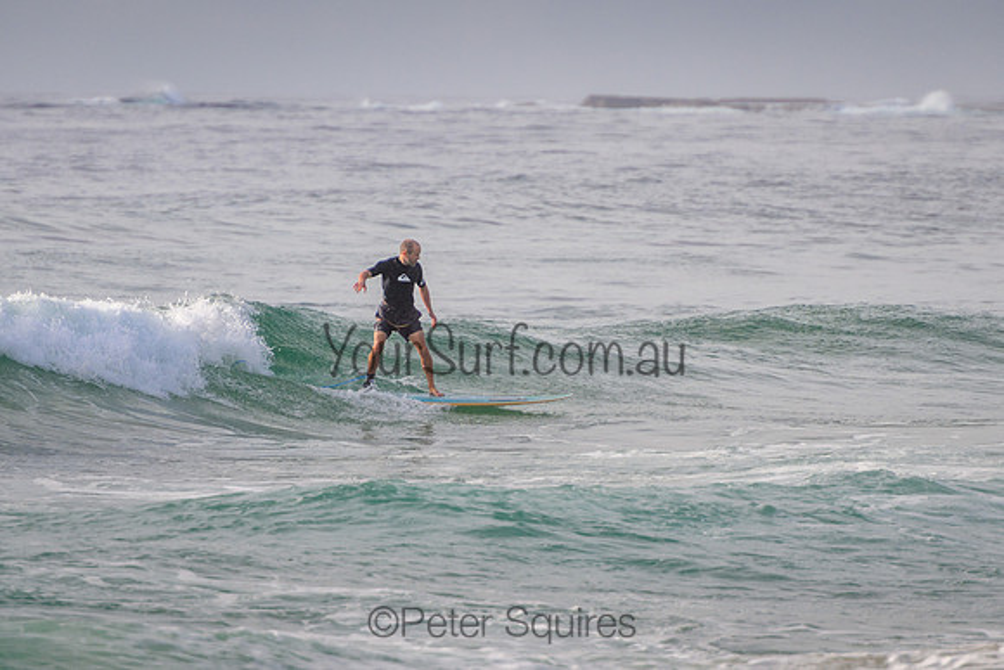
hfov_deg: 3.7
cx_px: 515
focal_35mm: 550
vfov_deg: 2.5
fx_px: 15347
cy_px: 344
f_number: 5.6
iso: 320
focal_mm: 400
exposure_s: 1/2000
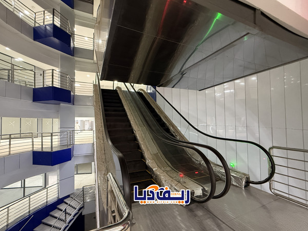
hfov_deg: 98.1
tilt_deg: +2.4
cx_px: 148
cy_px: 119
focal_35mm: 15
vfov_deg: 81.7
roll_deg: +0.8
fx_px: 133
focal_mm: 2.22
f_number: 2.2
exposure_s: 1/50
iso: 640
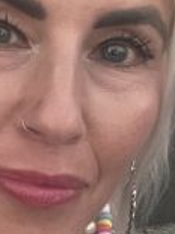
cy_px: 162
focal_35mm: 116
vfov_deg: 16.9
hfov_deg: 12.7
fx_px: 783
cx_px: 17
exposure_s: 1/60
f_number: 2.2
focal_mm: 2.71
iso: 100
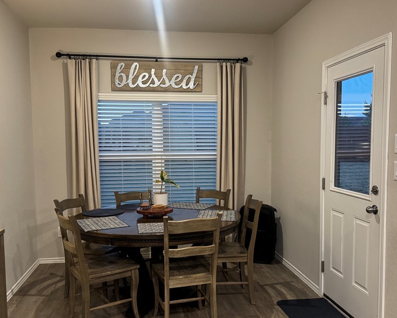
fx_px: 376
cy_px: 170
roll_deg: -0.1
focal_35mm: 32
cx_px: 196
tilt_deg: -4.9
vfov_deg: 45.8
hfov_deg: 55.7
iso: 500
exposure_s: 1/60
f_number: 1.78
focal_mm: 6.76
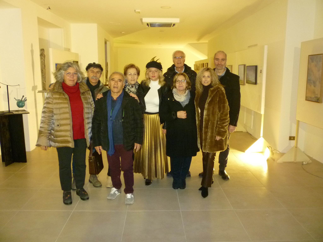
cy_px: 121
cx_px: 162
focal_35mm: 29
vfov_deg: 48.2
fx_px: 271
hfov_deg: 61.7
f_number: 3.3
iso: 400
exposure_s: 1/30
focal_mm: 5.2
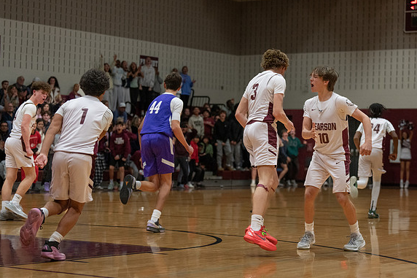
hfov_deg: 22.8
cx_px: 261
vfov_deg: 15.3
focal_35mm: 89
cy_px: 152
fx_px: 1031
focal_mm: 70
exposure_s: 1/1000
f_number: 2.8
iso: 2500
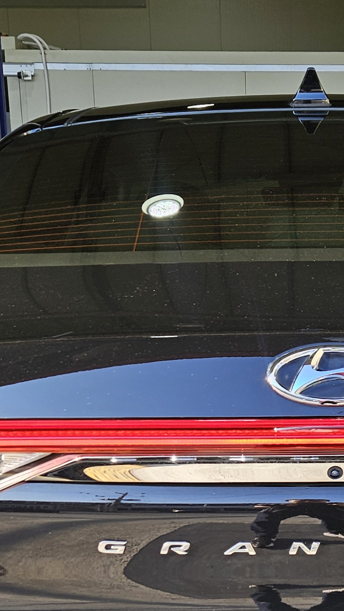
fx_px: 1168
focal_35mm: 72
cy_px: 554
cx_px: 331
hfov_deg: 16.5
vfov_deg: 28.2
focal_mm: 5.4
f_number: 1.8
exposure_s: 1/213
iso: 25
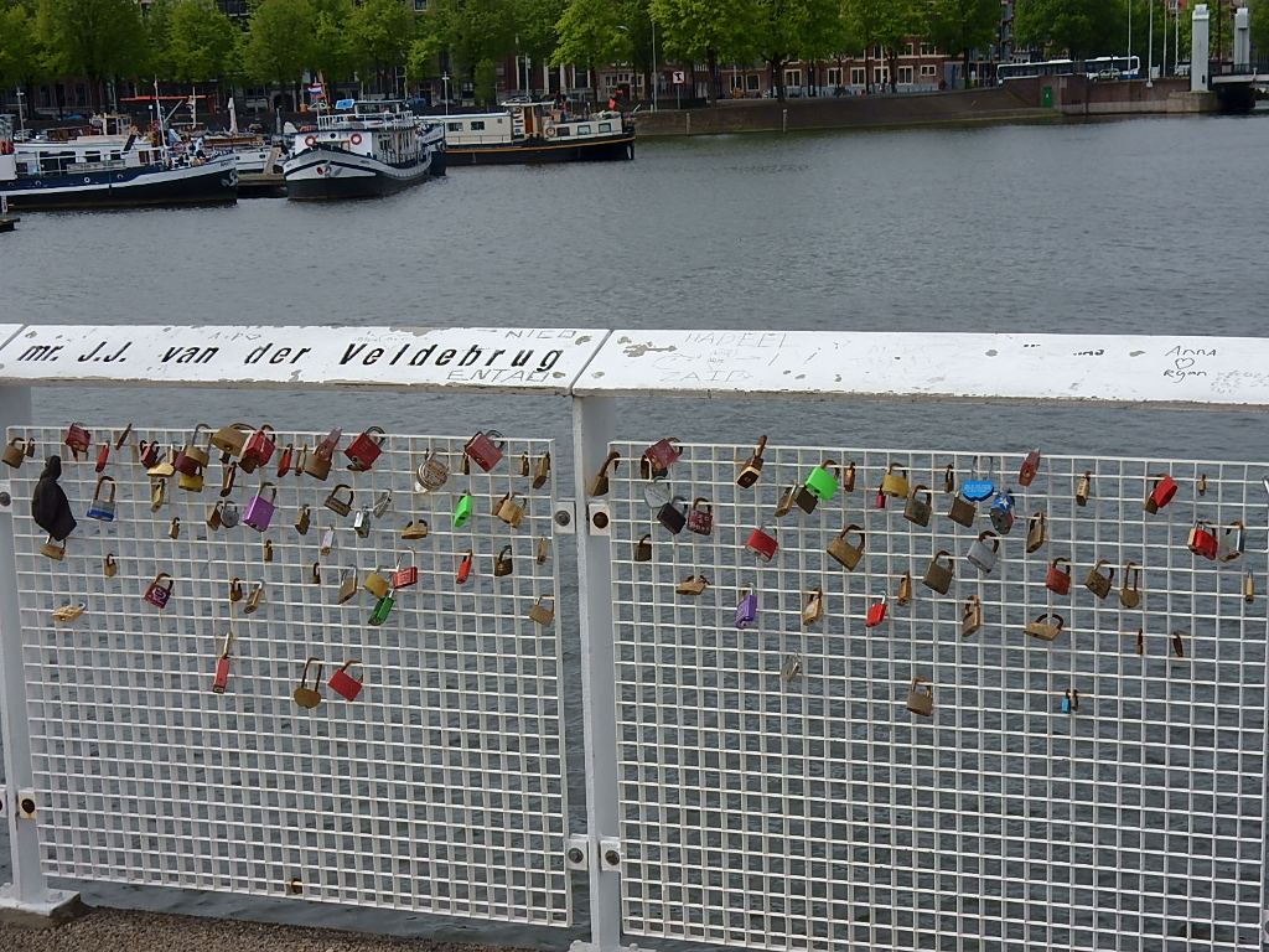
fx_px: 2200
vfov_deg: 24.4
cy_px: 476
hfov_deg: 32.2
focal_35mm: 60
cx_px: 634
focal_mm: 10.7
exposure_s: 1/1250
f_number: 4.5
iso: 125
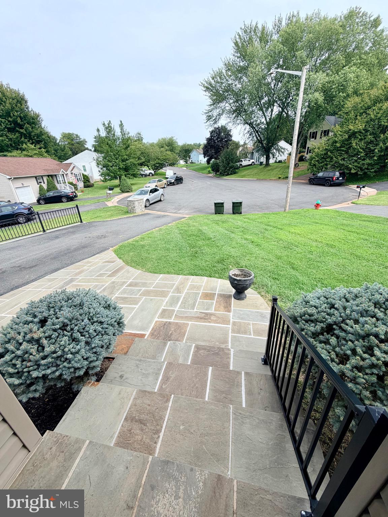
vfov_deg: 102.1
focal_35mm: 14
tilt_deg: -24.3
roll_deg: +3.4
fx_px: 209
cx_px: 194
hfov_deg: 85.7
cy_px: 258
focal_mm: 2.22
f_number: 2.2
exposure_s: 1/770
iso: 40
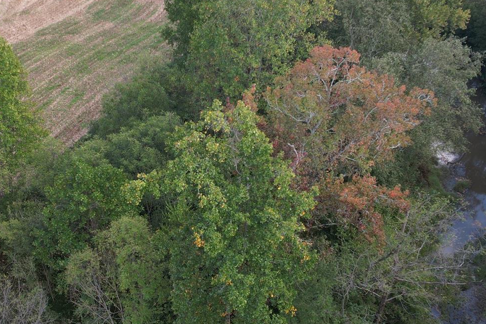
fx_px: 621
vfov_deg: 29.3
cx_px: 185
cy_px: 165
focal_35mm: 46
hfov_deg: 42.4
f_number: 2.8
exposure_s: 1/320
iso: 100
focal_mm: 8.38
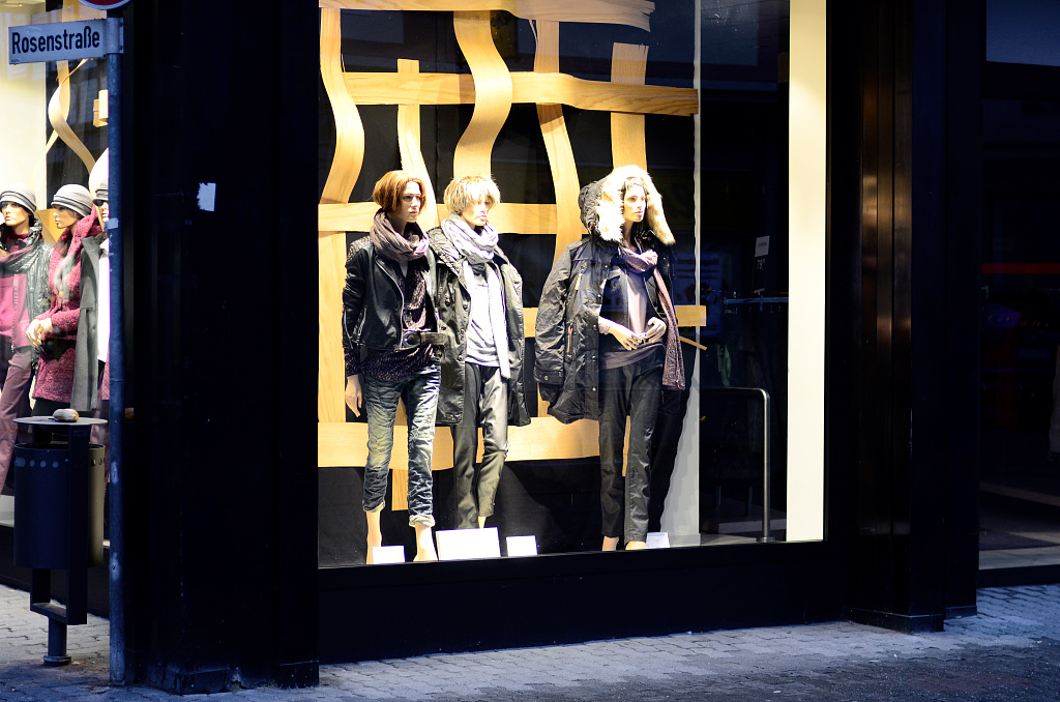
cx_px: 530
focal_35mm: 87
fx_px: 2556
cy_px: 351
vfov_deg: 15.6
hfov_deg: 23.4
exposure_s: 1/100
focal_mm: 58
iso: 800
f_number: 2.8
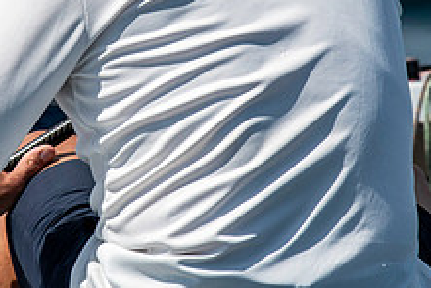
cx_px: 112
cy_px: -62
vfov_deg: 1.2
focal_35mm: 1188
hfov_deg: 1.7
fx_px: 14232
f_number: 5
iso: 320
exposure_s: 1/5000
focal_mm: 300
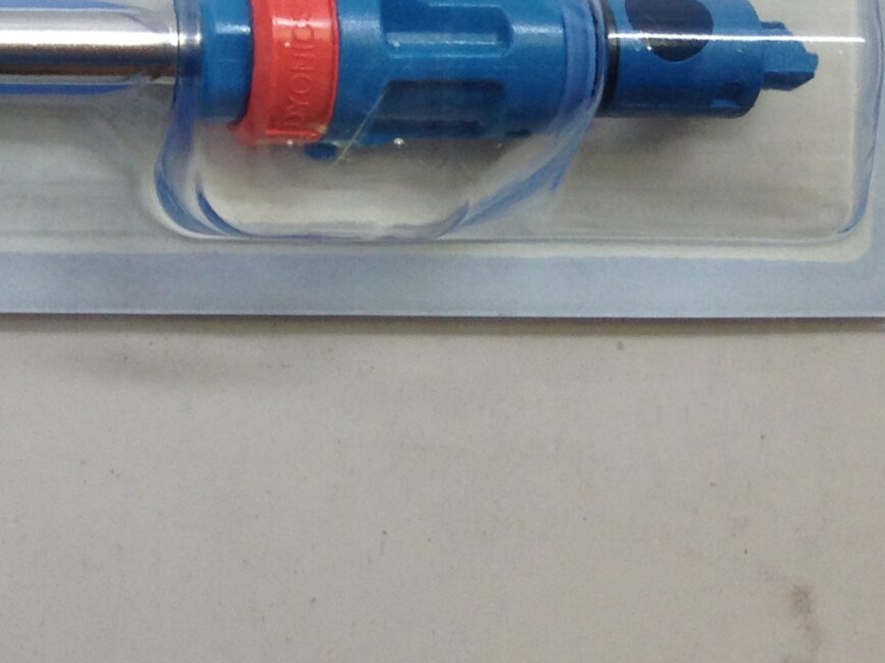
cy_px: -34
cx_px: -210
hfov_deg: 19.0
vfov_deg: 14.9
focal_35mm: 97
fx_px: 2480
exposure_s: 1/60
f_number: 2.4
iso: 50
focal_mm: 4.12
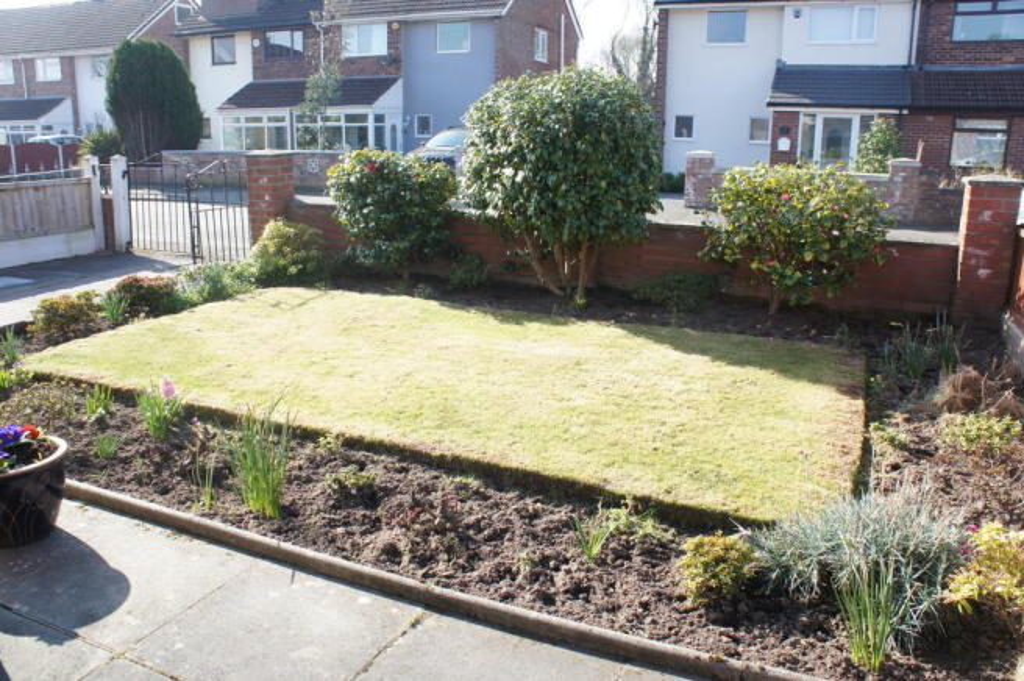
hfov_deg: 67.4
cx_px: 512
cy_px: 340
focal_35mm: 27
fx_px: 767
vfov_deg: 47.8
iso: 200
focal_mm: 18
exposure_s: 1/125
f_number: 6.3
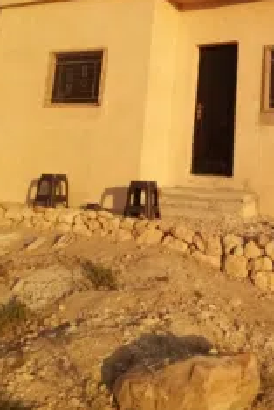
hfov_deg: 28.7
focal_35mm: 46
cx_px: 216
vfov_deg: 40.7
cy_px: 73
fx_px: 524
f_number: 1.8
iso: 109
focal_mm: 3.62
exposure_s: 1/1182
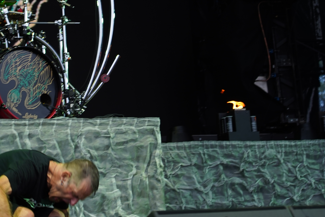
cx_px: 107
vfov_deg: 10.3
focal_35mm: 133
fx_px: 1201
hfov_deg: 15.4
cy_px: 36
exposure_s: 1/125
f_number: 4
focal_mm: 76
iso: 250
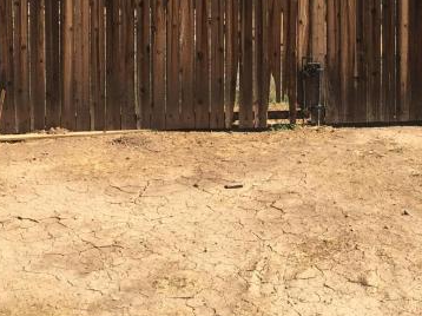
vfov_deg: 17.3
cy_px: -13
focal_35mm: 83
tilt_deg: -5.4
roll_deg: -1.2
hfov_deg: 23.4
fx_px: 1011
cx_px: 290
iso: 32
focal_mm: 4.15
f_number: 2.2
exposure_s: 1/1199
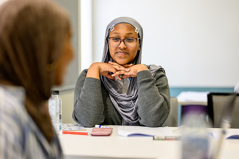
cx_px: 120
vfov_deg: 16.0
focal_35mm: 86
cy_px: 80
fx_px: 569
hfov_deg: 23.7
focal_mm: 85
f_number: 1.8
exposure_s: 1/400
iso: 800
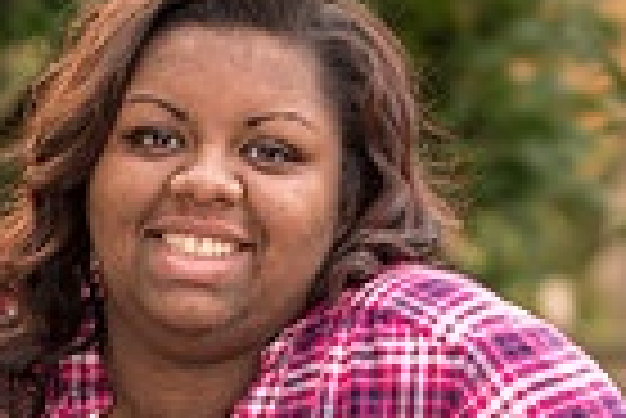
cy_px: 654
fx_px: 5309
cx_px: 435
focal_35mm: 305
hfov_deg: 6.7
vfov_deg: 4.5
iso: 200
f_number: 2.8
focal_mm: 70
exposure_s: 1/60
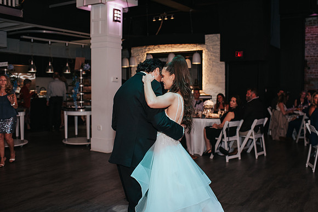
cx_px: 168
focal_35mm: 37
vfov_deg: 35.6
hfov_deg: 51.3
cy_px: 100
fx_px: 331
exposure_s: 1/200
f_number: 2.8
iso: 1000
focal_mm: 35
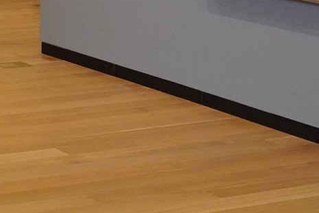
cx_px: -188
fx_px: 1072
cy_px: -151
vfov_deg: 10.7
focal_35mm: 121
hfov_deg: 15.4
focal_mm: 28
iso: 8000
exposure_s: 1/100
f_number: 9
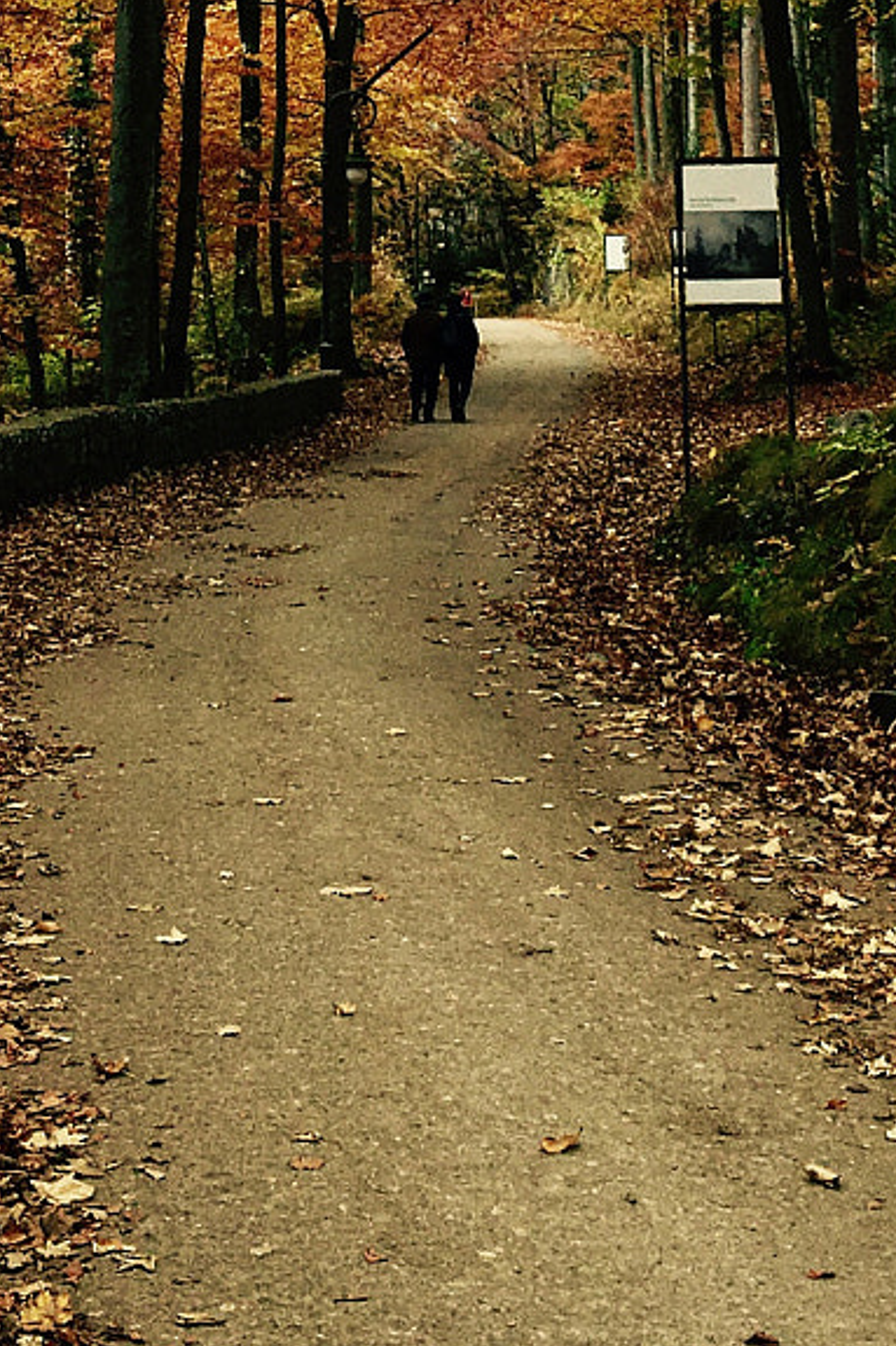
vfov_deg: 22.7
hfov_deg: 16.2
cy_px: -164
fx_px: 3138
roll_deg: +0.4
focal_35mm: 84
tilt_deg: +14.8
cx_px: 309
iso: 25
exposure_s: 1/212
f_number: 2.2
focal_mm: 4.15
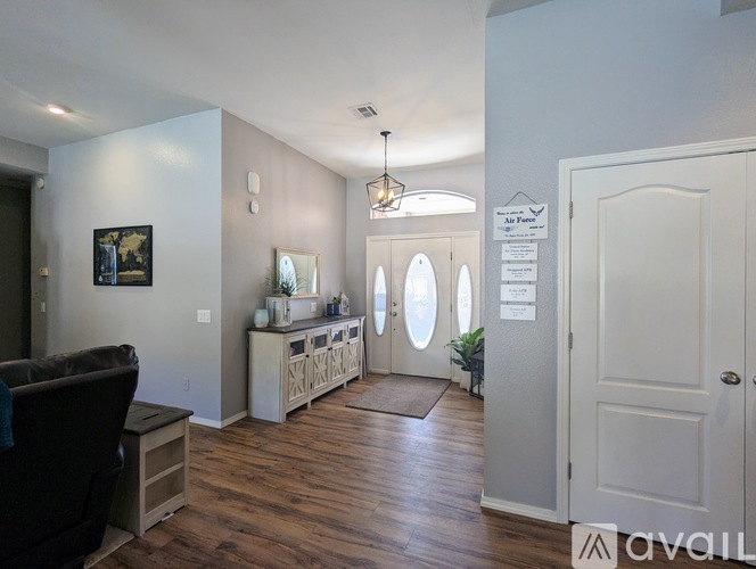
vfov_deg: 78.2
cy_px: 284
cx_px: 378
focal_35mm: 16
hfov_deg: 94.4
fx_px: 350
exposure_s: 1/182
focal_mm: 2.35
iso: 107
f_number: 2.2
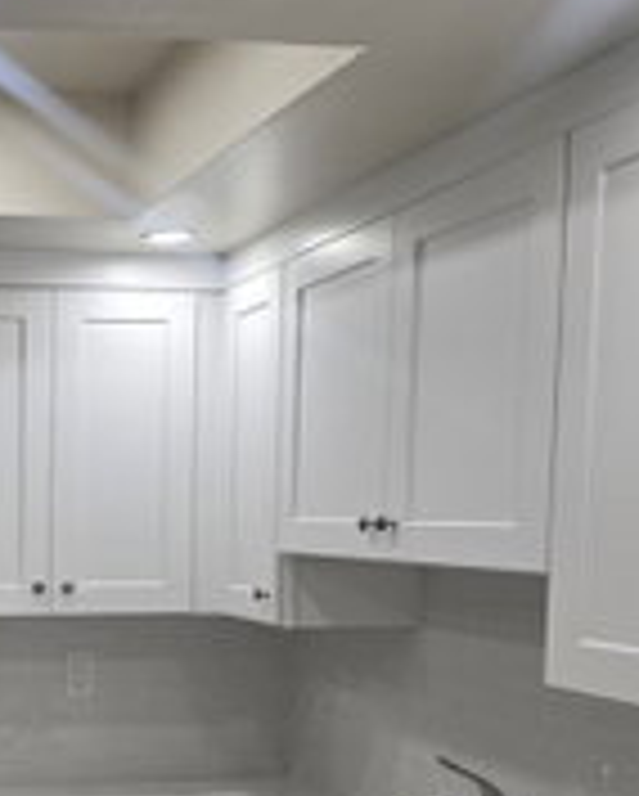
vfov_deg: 33.9
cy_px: 612
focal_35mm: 54
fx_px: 1274
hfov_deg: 26.5
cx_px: -16
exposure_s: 1/120
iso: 32
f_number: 1.7
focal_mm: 6.3
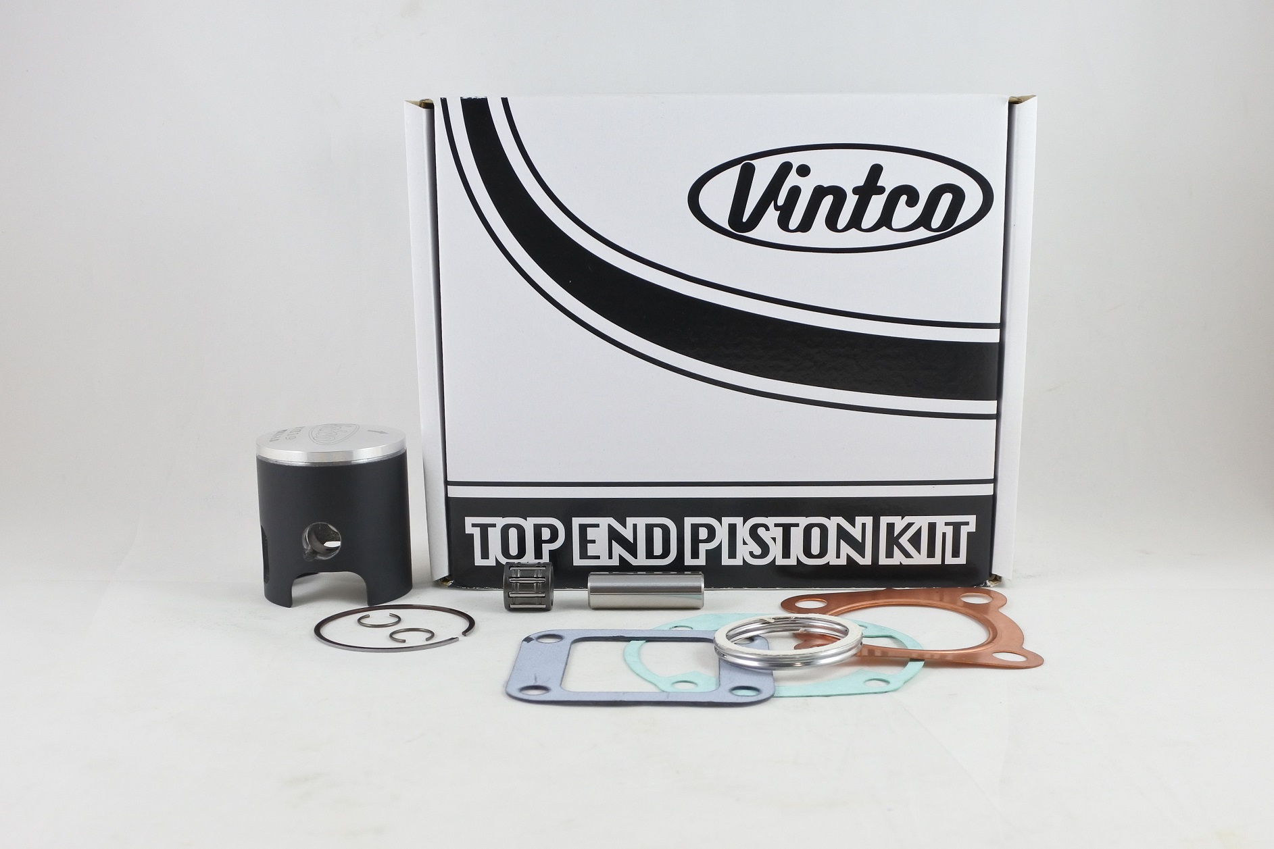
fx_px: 1203
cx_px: 637
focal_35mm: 34
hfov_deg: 55.8
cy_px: 424
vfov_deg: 38.9
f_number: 4
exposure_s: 1/125
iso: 400
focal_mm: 12.8
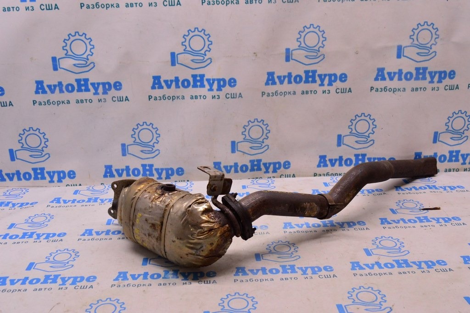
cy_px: 156
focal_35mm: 39
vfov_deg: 34.2
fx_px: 509
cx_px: 235
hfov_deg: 49.6
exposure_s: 1/125
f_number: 8
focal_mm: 26
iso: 1600
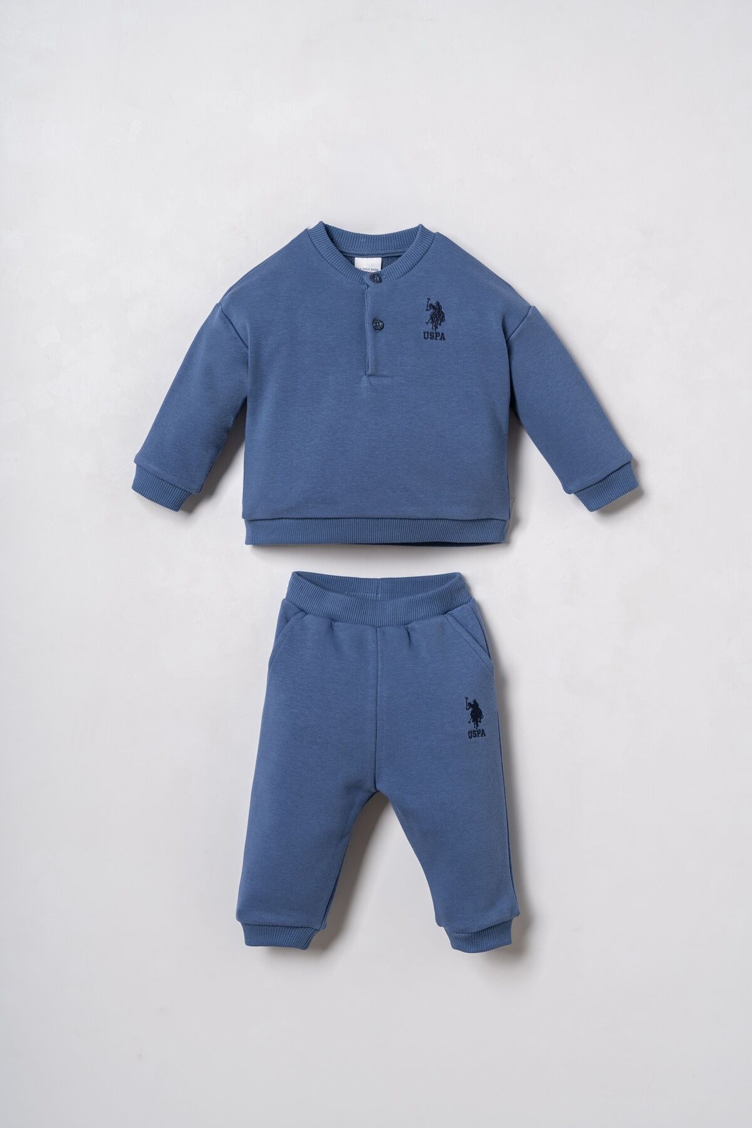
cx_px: 376
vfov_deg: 39.6
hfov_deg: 27.0
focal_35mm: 50
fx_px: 1566
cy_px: 564
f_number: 9
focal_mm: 50
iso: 250
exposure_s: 1/125
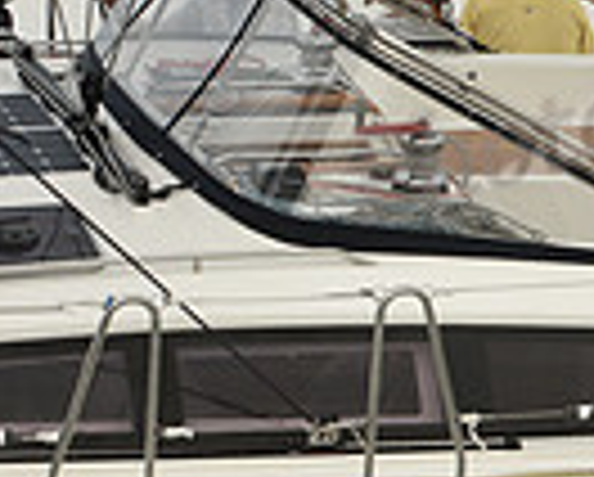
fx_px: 5088
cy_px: 277
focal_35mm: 289
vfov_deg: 5.4
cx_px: 1220
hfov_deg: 6.5
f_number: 6.3
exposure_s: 1/640
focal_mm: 70
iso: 500
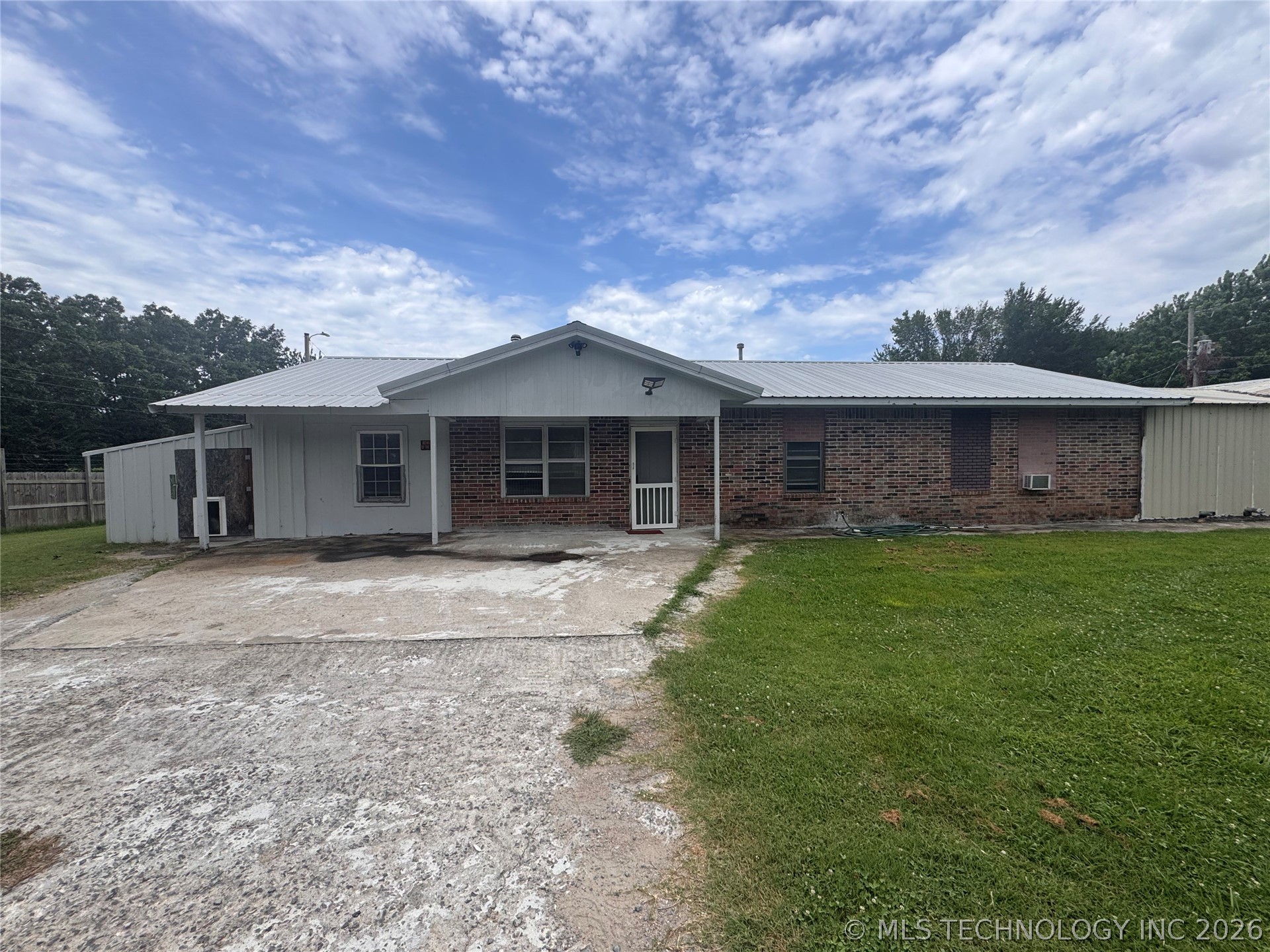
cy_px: 476
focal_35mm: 14
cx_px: 635
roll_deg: +1.3
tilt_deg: -1.3
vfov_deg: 85.7
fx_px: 514
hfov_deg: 102.1
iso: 50
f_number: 2.2
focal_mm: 2.22
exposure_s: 1/1346
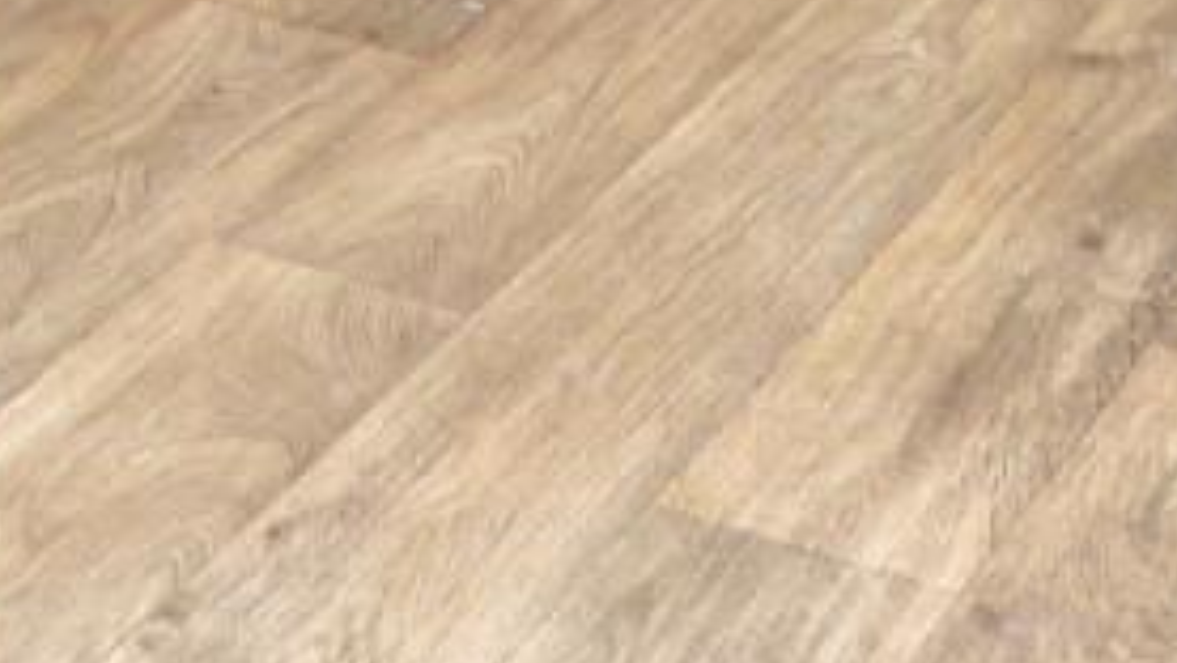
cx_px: 416
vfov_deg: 8.2
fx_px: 4246
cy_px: -901
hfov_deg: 15.8
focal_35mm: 136
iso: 200
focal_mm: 4.3
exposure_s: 1/30
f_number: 2.8
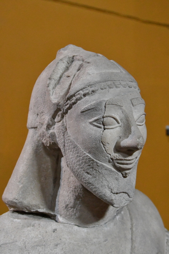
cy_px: 127
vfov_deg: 38.9
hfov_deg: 26.5
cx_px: 84
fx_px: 359
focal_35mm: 51
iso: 8000
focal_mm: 34
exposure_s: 1/200
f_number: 5.6
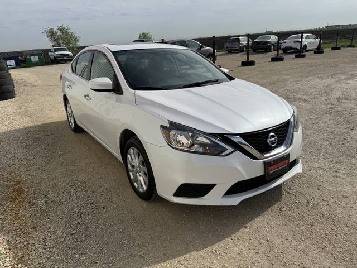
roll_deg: +5.1
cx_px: 178
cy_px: 134
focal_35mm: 24
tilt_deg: -20.7
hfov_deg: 71.6
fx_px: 248
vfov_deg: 56.8
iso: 80
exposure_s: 1/8130
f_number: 1.78
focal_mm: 6.76
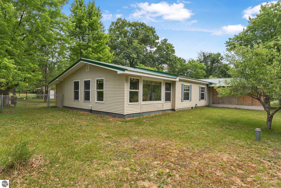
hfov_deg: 84.0
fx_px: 156
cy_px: 94
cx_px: 140
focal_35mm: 20
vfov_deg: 62.0
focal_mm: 20
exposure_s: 1/160
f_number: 18
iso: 640
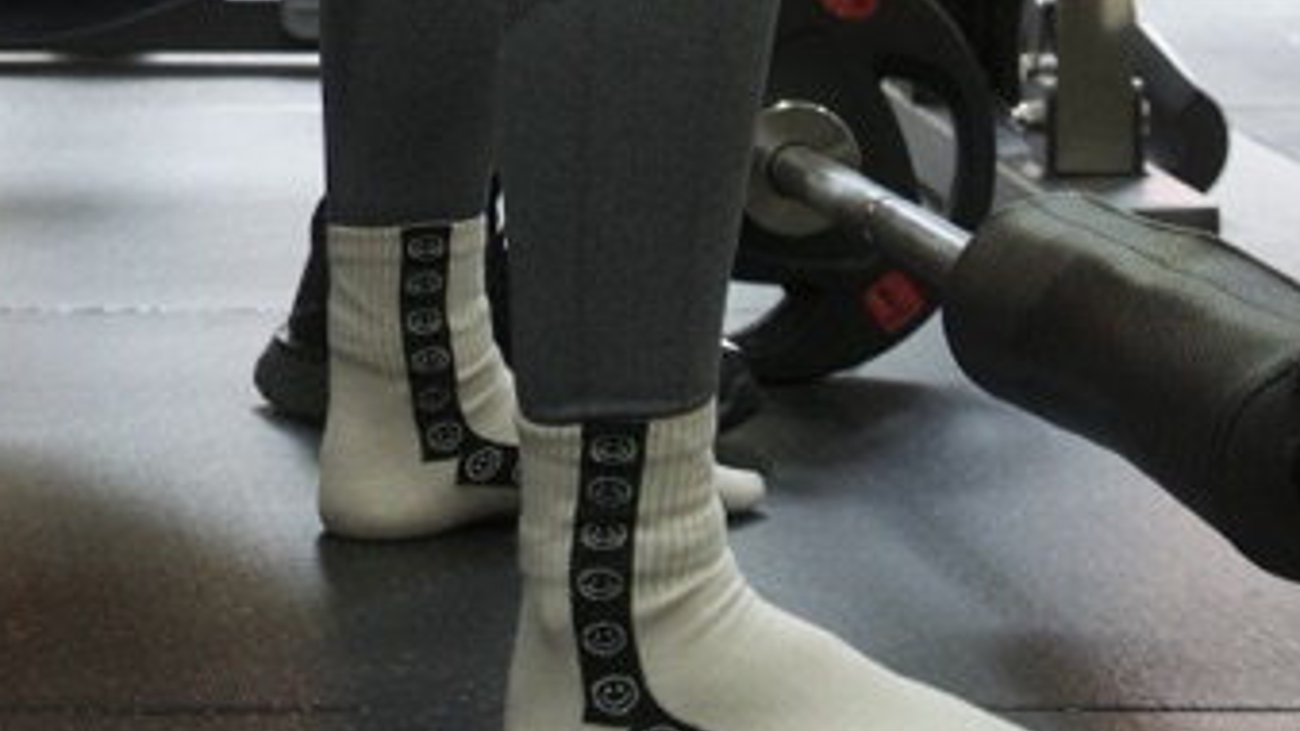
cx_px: 104
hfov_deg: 14.7
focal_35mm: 145
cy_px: -531
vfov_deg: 8.1
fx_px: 4997
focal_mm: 39
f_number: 4.5
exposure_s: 1/100
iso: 1000
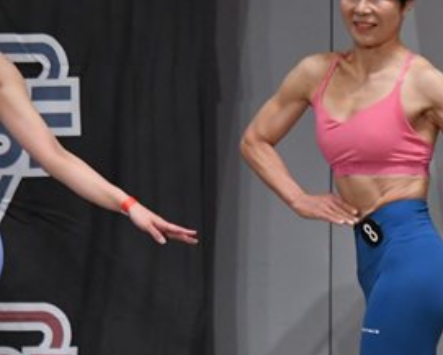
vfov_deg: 2.6
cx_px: 477
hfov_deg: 3.2
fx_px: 7909
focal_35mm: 603
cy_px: 278
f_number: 5.6
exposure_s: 1/400
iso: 3200
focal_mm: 150
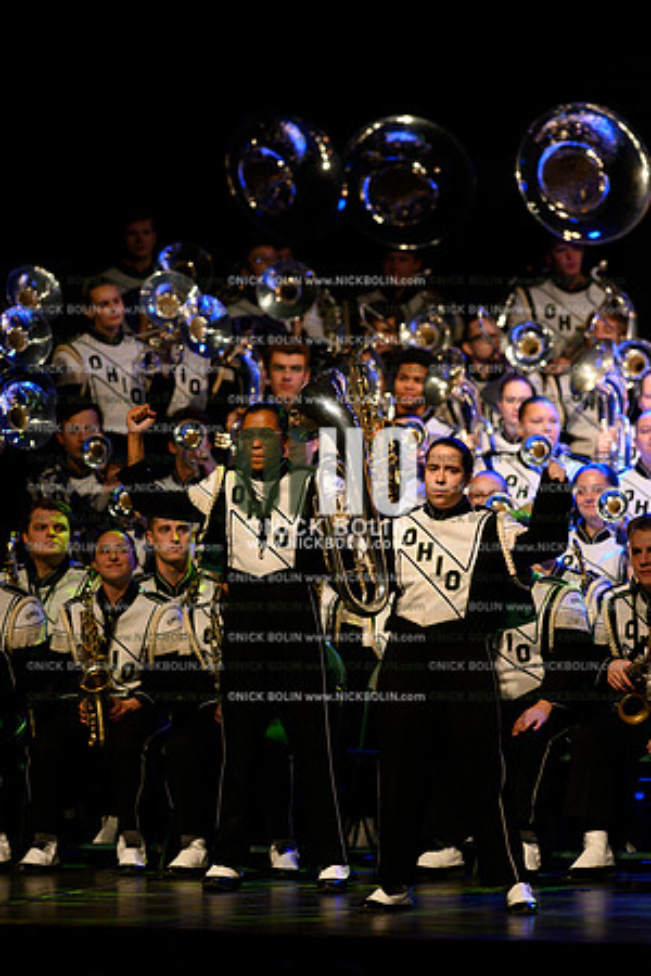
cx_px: 326
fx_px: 8137
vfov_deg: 6.9
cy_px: 488
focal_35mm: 300
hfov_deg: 4.6
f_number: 4
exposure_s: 1/500
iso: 6400
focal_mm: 300
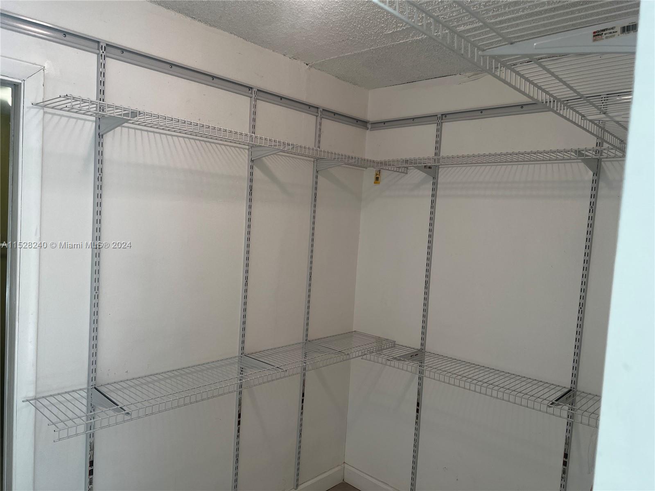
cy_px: 246
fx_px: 492
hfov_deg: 67.3
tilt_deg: -4.2
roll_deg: -2.9
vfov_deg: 53.1
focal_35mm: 26
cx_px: 328
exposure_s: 1/120
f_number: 1.5
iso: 125
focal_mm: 5.7
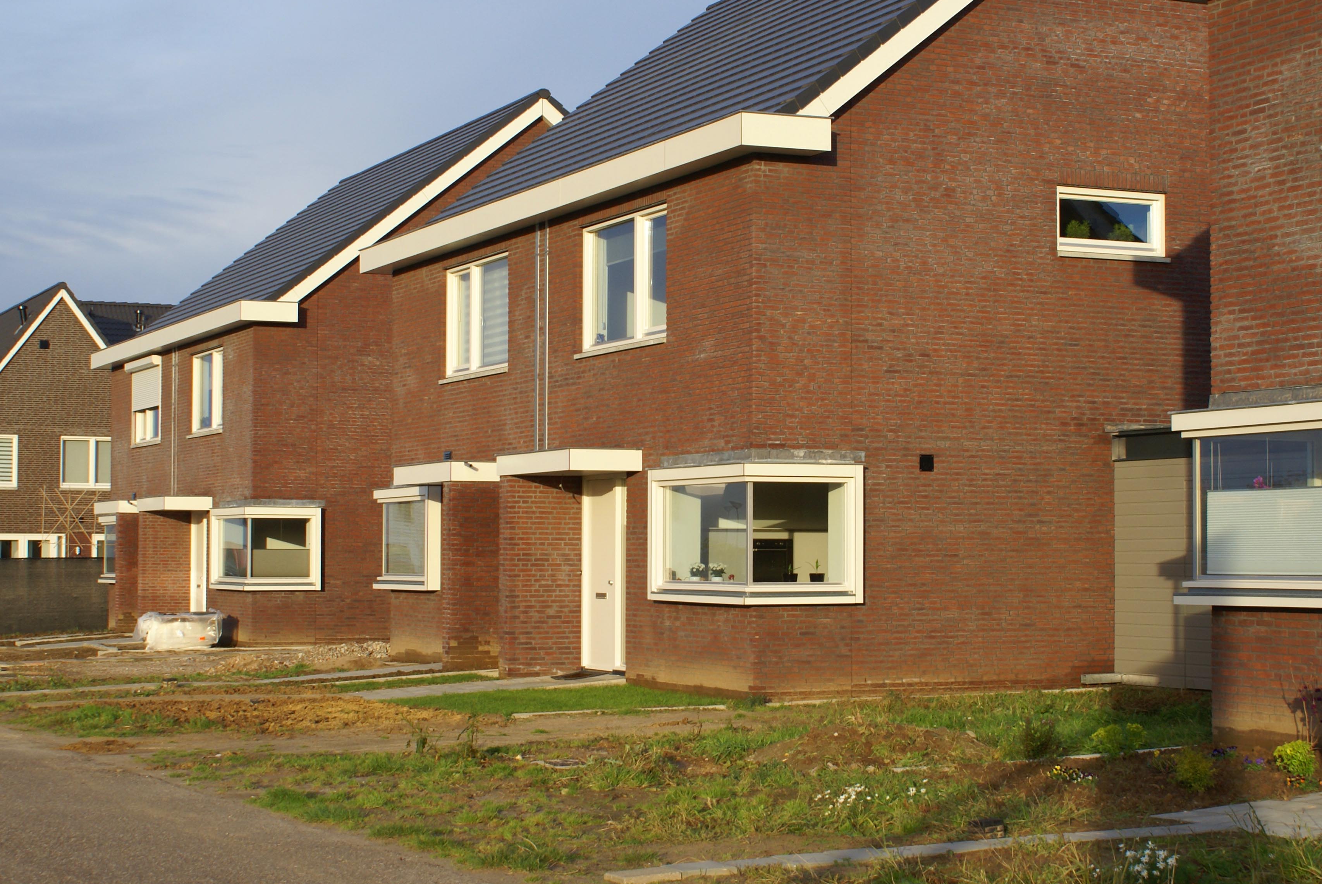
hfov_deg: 33.6
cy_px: 487
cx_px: 595
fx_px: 2190
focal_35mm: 60
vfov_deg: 22.8
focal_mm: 35
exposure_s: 1/80
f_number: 9
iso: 100
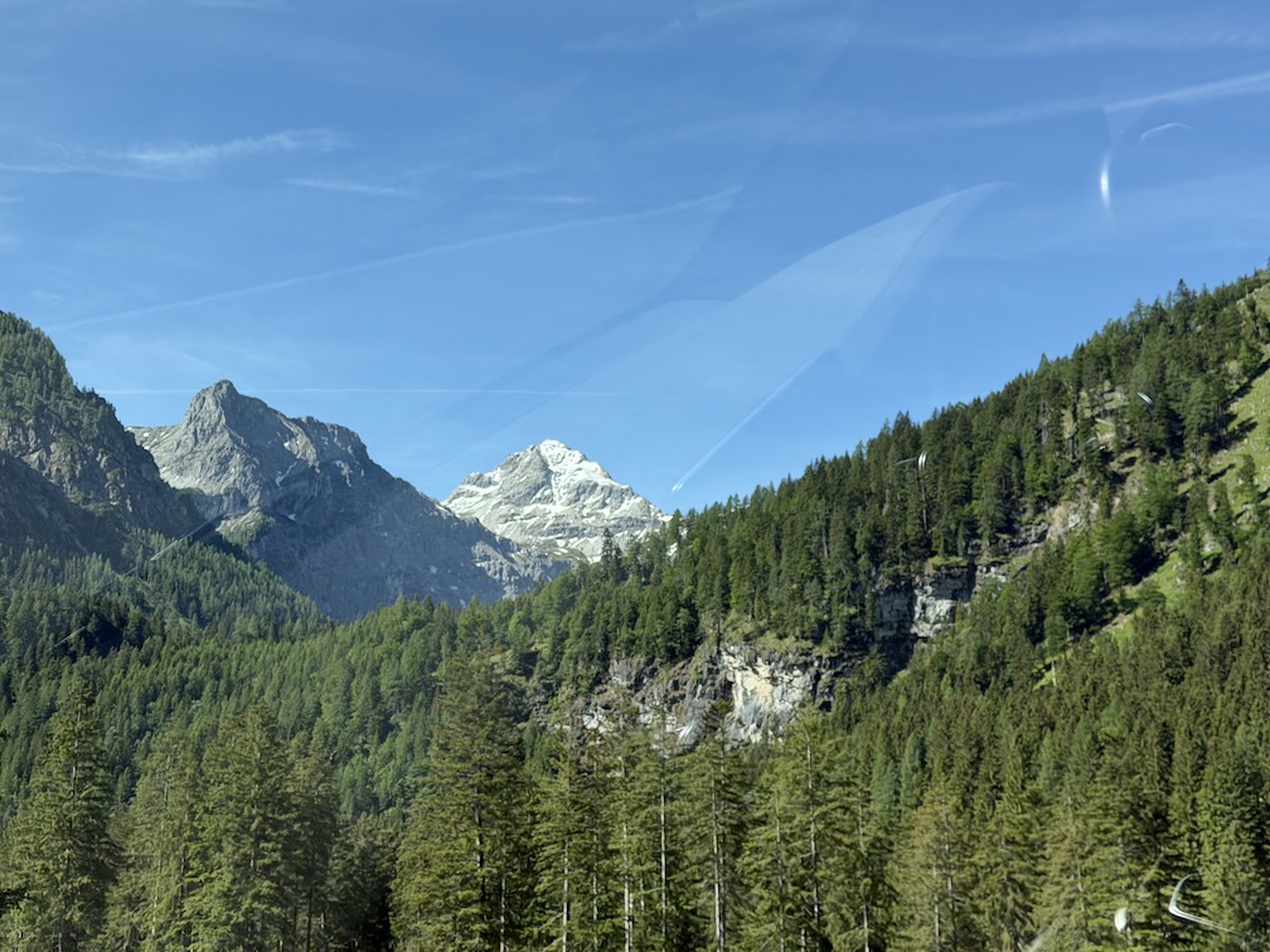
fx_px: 1761
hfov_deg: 39.7
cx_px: 635
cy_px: 476
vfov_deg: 30.3
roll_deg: +2.7
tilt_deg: +7.7
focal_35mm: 48
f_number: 1.78
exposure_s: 1/2146
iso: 64
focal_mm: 6.76
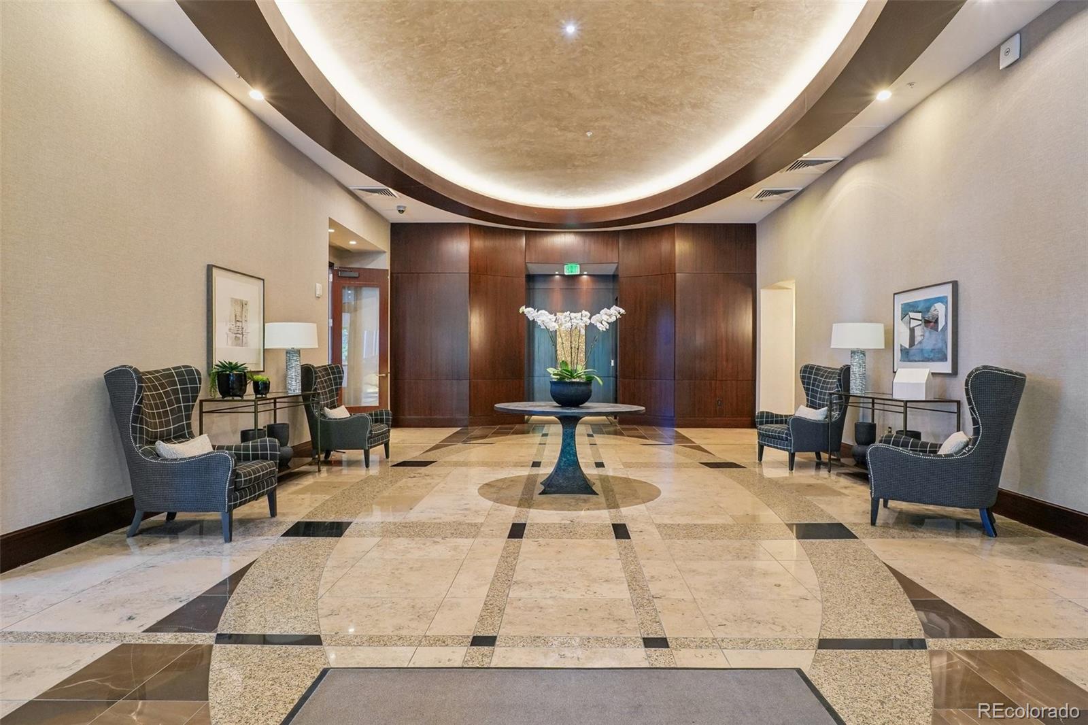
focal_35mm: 20
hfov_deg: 85.4
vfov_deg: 63.2
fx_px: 589
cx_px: 544
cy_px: 362
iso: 500
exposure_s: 1/4
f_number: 8
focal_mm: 13
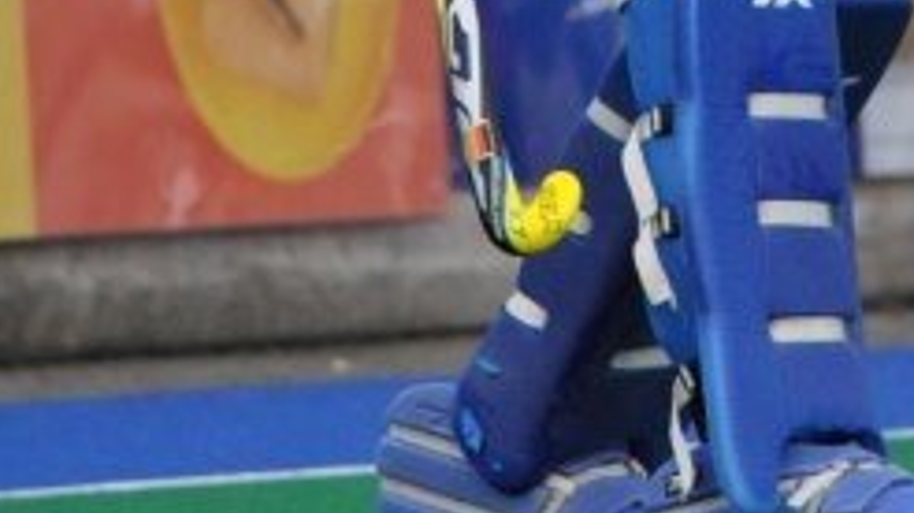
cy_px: -314
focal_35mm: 1327
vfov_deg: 0.9
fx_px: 32140
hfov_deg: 1.6
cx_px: 743
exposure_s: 1/2000
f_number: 5.6
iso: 2000
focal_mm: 260
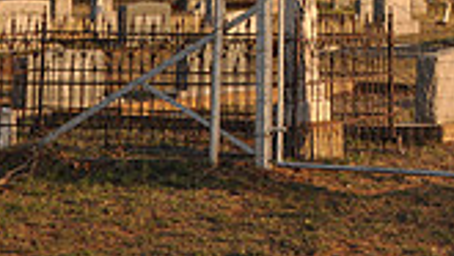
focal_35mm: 154
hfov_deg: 13.5
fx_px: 1855
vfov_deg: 7.6
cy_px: -252
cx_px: 561
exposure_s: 1/125
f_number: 5.6
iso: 200
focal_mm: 28
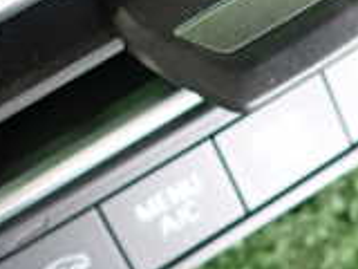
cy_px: -152
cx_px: 119
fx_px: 972
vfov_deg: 14.5
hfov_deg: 20.8
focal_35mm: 94
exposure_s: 1/30
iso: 250
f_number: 2
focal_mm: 4.5
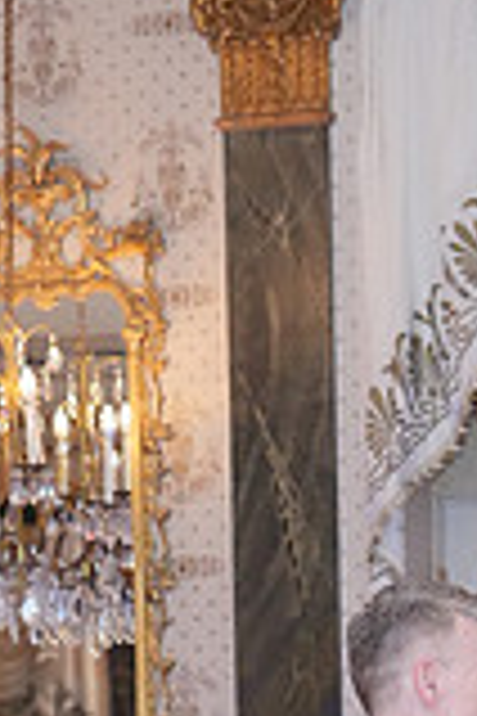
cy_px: 1238
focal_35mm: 182
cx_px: 641
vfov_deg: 10.7
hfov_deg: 7.5
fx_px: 3617
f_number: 3.2
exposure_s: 1/250
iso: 8000
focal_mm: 50
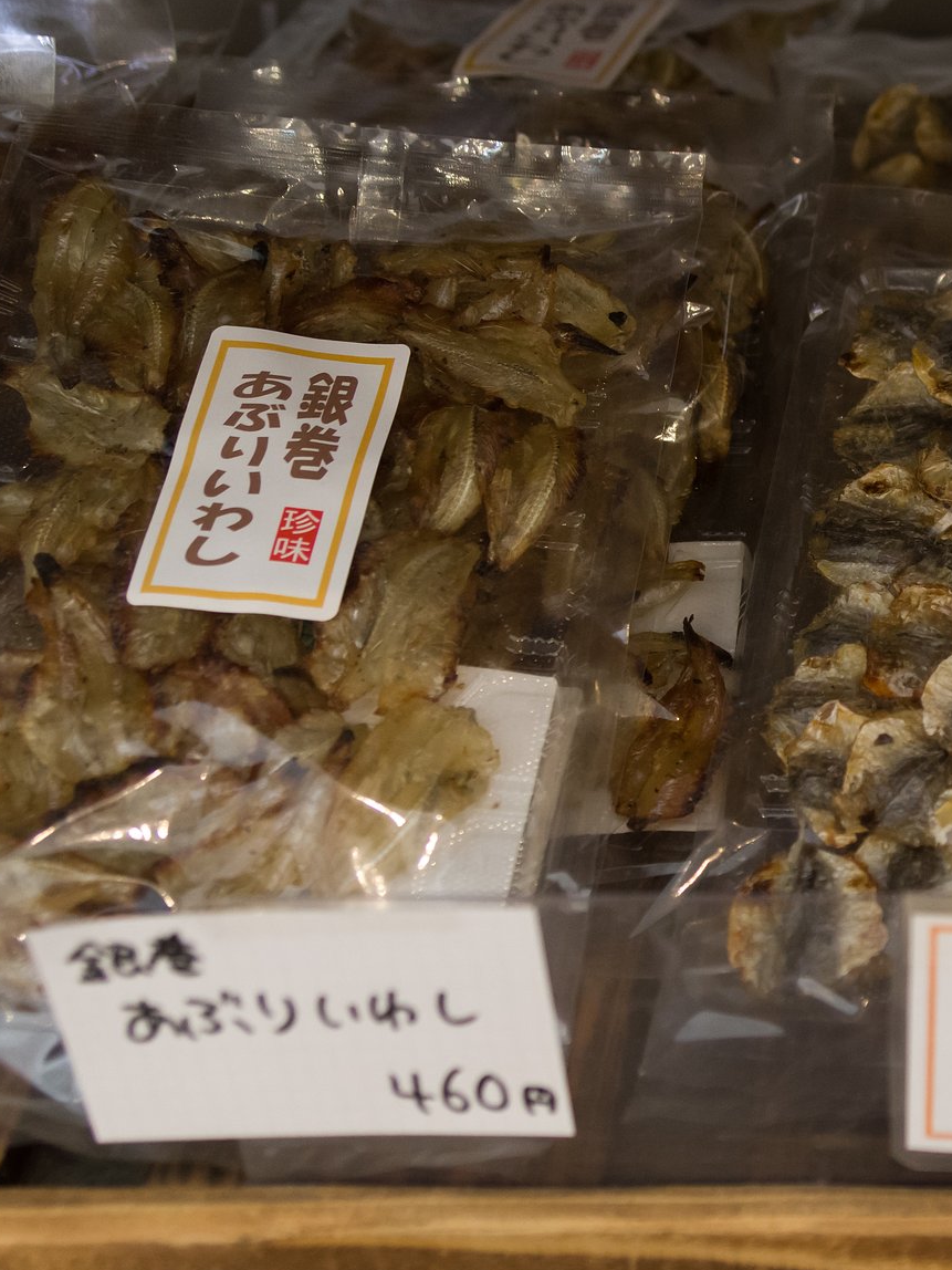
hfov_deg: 19.6
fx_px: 2640
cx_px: 1028
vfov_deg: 27.0
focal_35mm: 72
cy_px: 535
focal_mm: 28
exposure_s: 1/125
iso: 1600
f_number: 2.8
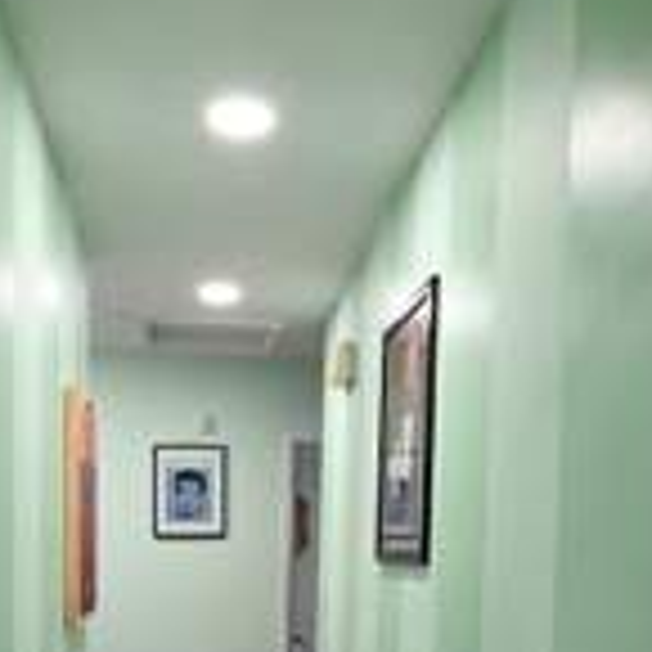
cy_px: 594
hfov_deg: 43.7
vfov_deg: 40.4
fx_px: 810
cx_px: 265
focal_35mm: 38
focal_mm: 2.2
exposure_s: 1/120
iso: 160
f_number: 1.9
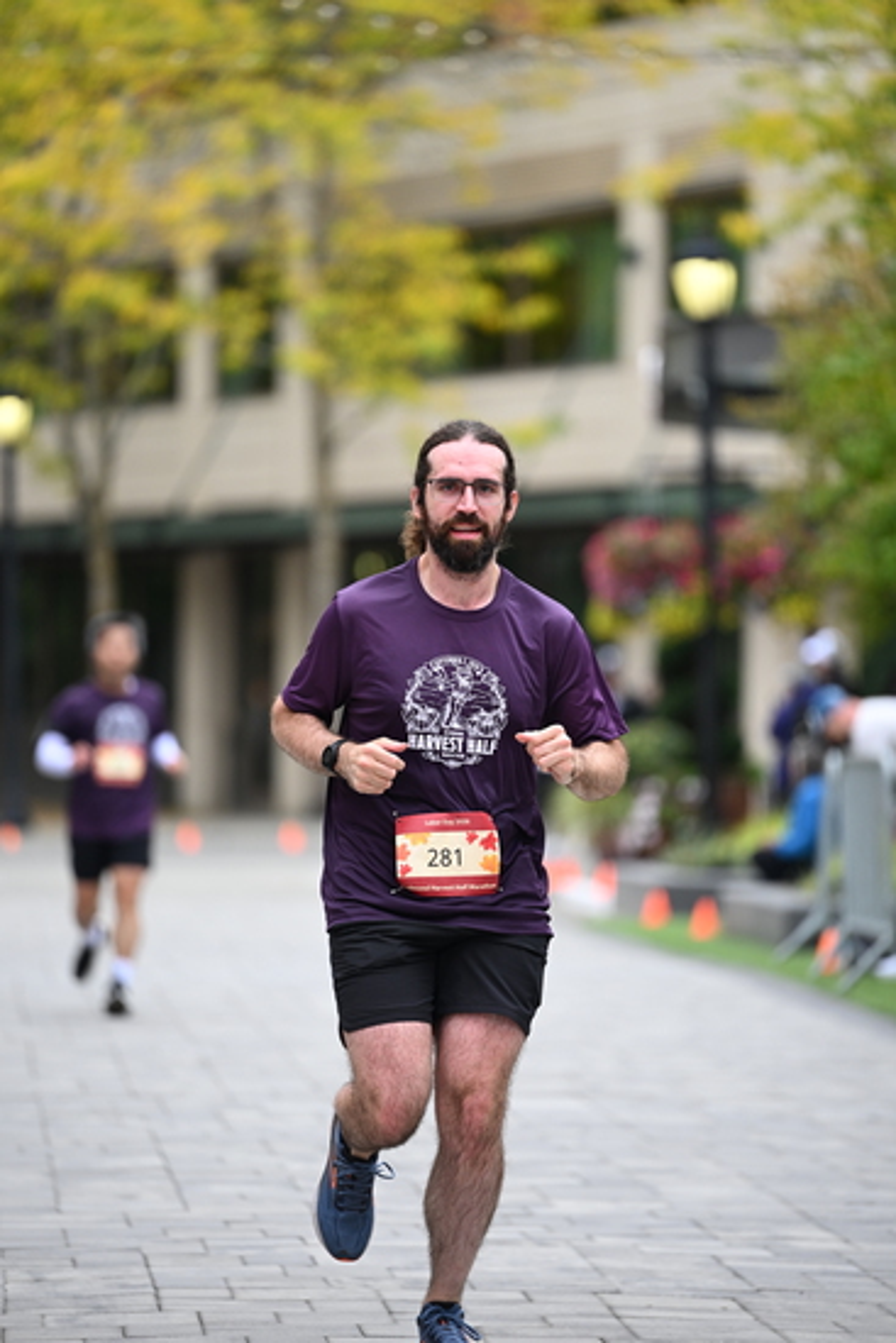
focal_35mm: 200
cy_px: 672
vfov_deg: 10.3
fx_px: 7461
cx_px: 448
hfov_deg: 6.9
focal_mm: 200
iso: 640
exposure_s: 1/2000
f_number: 2.8
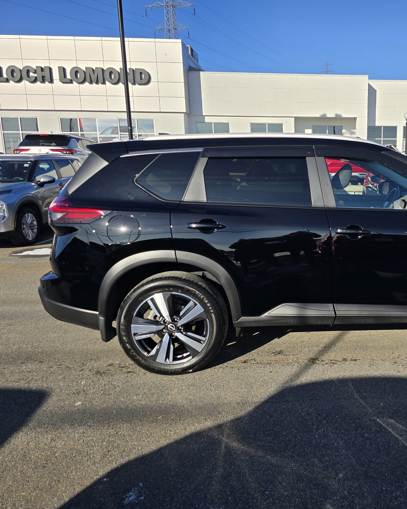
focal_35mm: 30
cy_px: 254
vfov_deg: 58.8
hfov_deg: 45.9
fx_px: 452
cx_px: 329
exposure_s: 1/1073
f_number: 1.7
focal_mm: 6.3
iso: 12
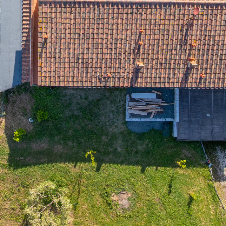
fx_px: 451
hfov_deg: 27.7
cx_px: 49
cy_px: 14
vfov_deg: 27.0
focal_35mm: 61
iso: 100
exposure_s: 1/120
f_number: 5.6
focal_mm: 12.29
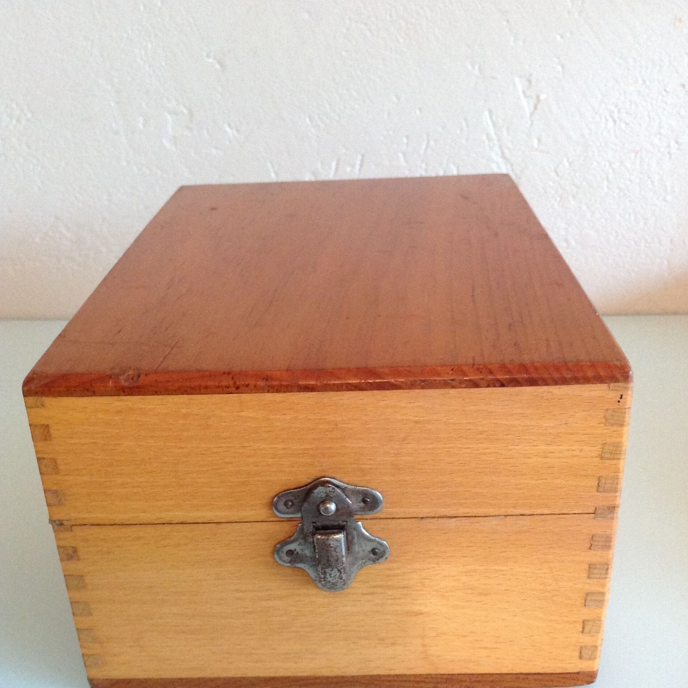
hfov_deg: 40.0
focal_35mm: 42
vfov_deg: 39.7
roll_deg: +4.0
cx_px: 339
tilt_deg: -26.5
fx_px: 944
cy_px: 444
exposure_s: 1/17
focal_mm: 4.28
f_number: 2.4
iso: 250
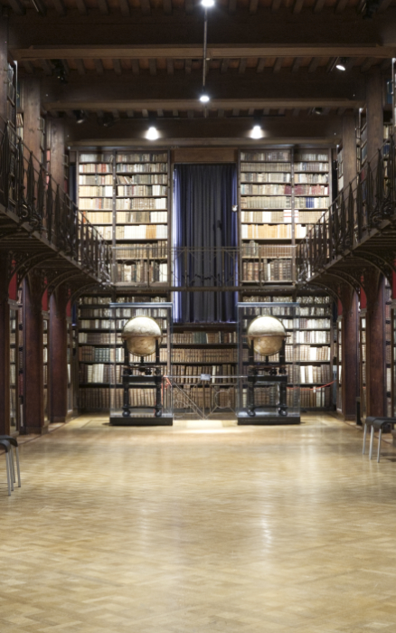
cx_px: 183
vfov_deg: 34.5
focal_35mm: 59
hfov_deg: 22.0
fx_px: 1018
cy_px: 350
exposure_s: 1
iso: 1250
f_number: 6.4
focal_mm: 18
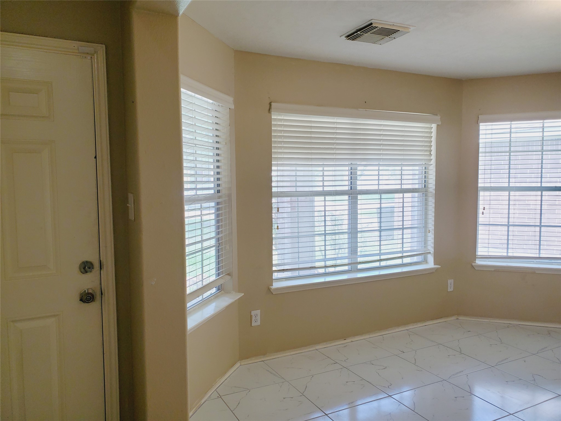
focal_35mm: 26
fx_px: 421
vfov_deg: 53.1
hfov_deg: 67.3
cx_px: 280
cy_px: 210
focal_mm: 4.3
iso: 100
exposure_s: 1/69
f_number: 2.4
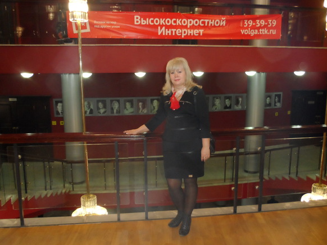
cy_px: 123
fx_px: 312
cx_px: 164
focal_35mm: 33
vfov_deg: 42.9
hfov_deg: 55.4
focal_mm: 5.3
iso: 400
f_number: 3.4
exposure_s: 1/45
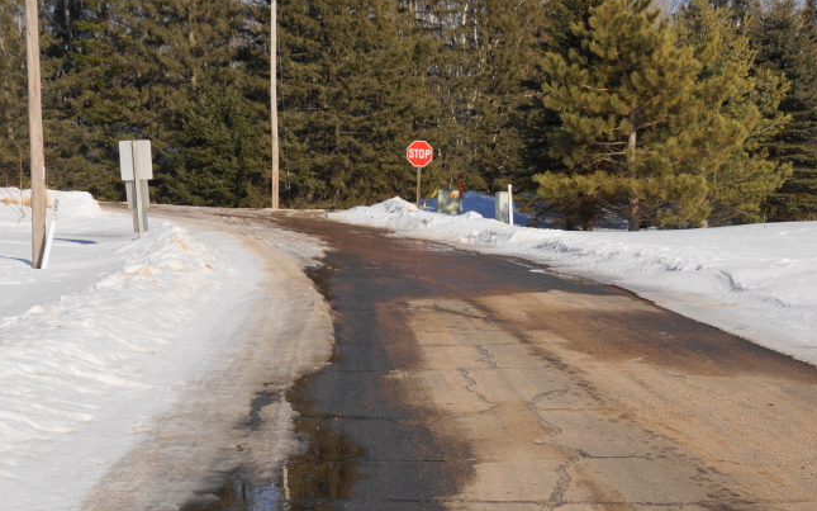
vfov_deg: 18.2
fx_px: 1581
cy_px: 397
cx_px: 379
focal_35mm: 71
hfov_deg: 29.0
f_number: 7.1
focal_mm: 30
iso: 100
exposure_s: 1/200
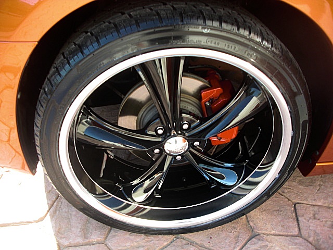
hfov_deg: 51.4
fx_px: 346
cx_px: 166
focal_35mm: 36
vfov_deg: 39.7
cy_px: 125
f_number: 2.8
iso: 50
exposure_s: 1/80
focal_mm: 6.3
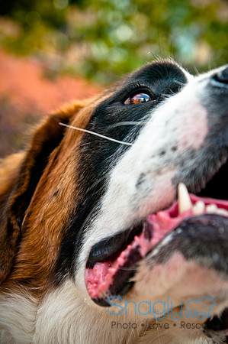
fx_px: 714
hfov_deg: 18.1
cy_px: 172
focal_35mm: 75
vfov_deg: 27.0
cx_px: 114
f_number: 3.2
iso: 400
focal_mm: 50
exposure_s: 1/800
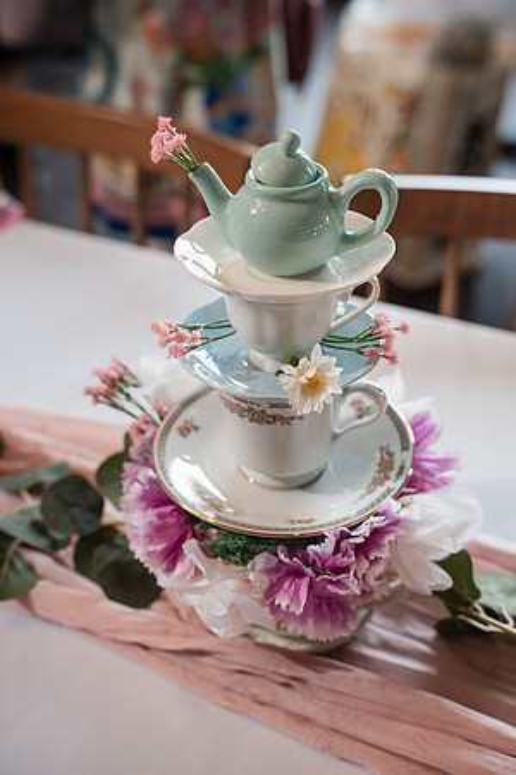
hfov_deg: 23.4
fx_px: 1247
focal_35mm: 58
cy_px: 388
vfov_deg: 34.5
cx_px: 258
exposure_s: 1/250
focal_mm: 58
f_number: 4
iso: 1250
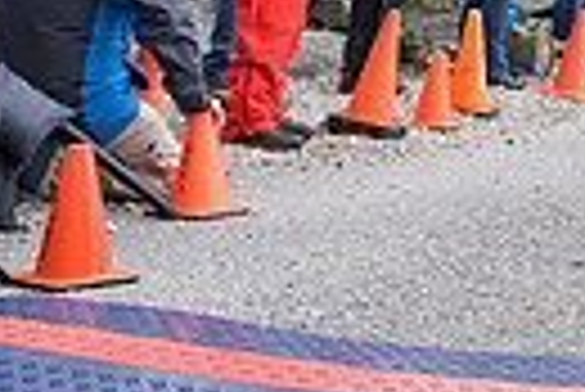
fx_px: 1741
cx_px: 886
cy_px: -178
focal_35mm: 107
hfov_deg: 17.2
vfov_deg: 12.3
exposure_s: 1/1000
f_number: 4
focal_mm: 24
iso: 200
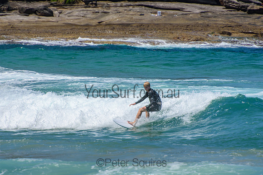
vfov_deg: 2.3
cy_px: 88
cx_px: 132
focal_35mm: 600
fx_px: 4384
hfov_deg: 3.4
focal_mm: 400
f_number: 5.6
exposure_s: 1/2000
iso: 250
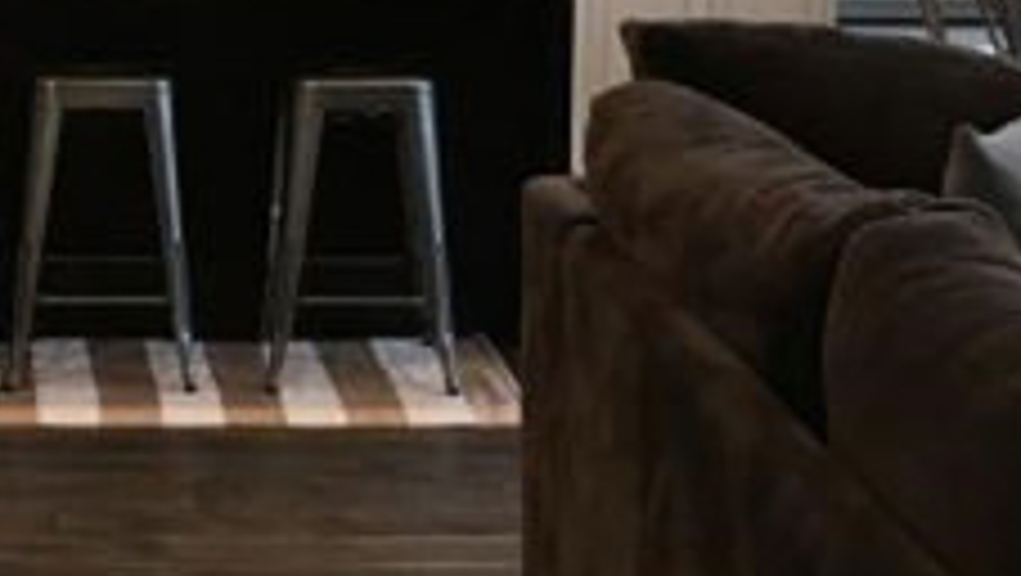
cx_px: 108
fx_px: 2411
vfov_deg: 13.3
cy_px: -99
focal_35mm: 89
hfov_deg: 23.3
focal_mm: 4.15
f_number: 2.2
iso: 40
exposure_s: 1/30
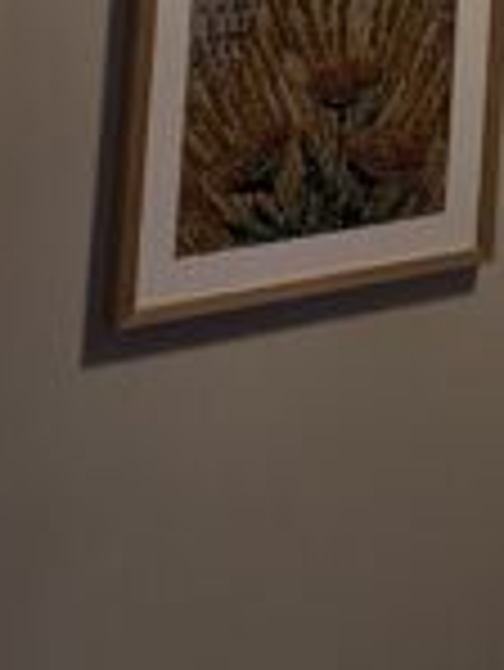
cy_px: -800
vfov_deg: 12.7
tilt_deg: +7.9
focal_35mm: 129
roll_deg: -1.5
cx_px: 1220
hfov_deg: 10.0
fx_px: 2501
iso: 400
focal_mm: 6.76
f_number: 1.78
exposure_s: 1/60
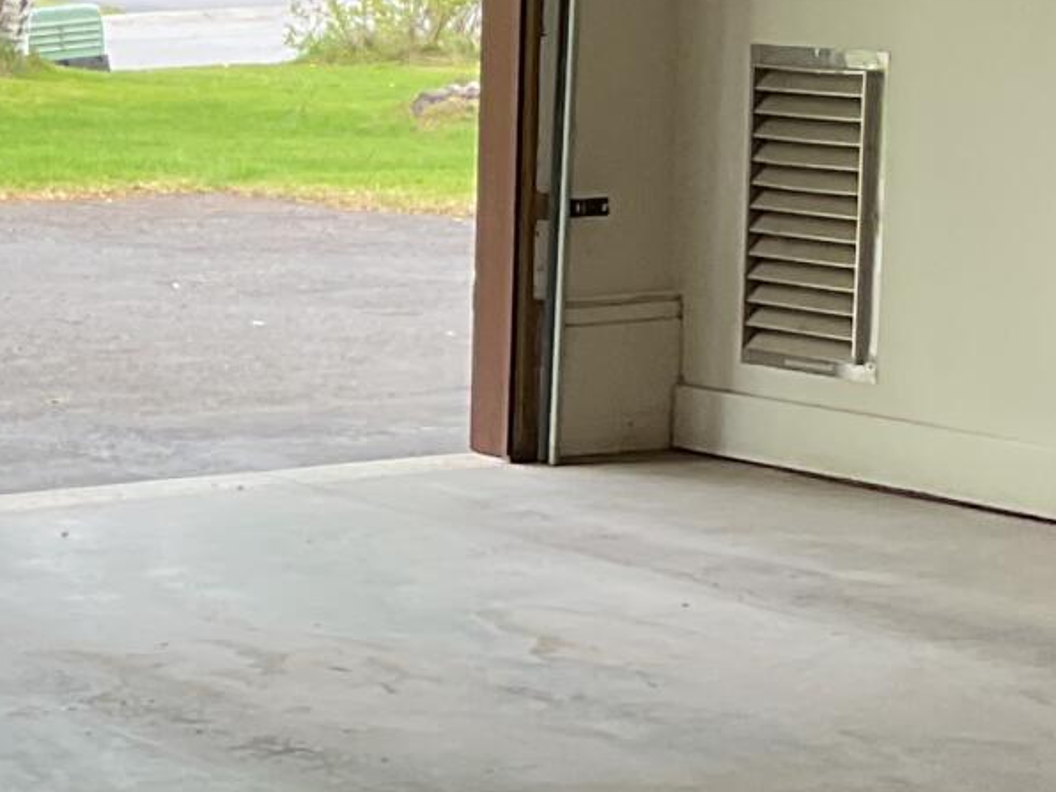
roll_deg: +1.3
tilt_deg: -10.5
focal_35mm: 146
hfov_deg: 12.9
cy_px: 592
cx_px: -477
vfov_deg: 10.1
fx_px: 4454
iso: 25
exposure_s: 1/120
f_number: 1.8
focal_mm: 3
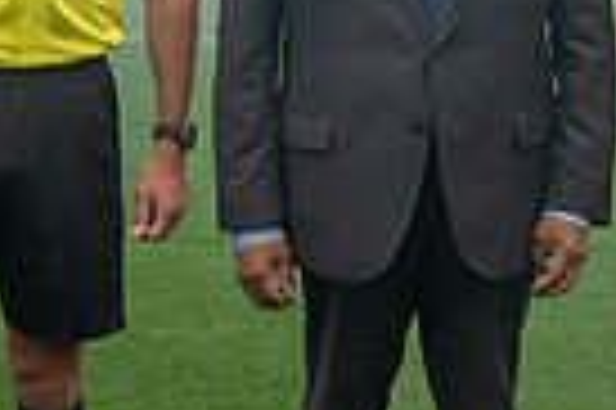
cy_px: -25
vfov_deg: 11.0
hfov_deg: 16.6
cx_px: 432
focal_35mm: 123
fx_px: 2102
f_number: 3.5
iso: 500
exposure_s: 1/640
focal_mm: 29
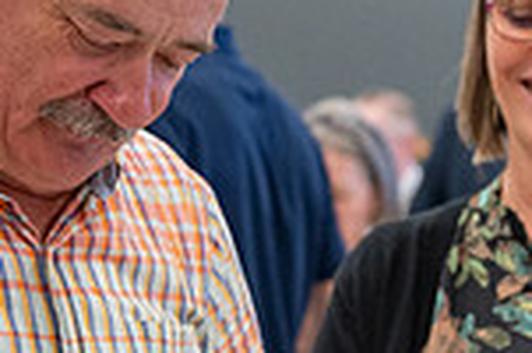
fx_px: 2905
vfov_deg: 6.9
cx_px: 713
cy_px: 388
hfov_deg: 10.2
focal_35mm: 197
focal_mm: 42
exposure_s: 1/200
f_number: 2.8
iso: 1000
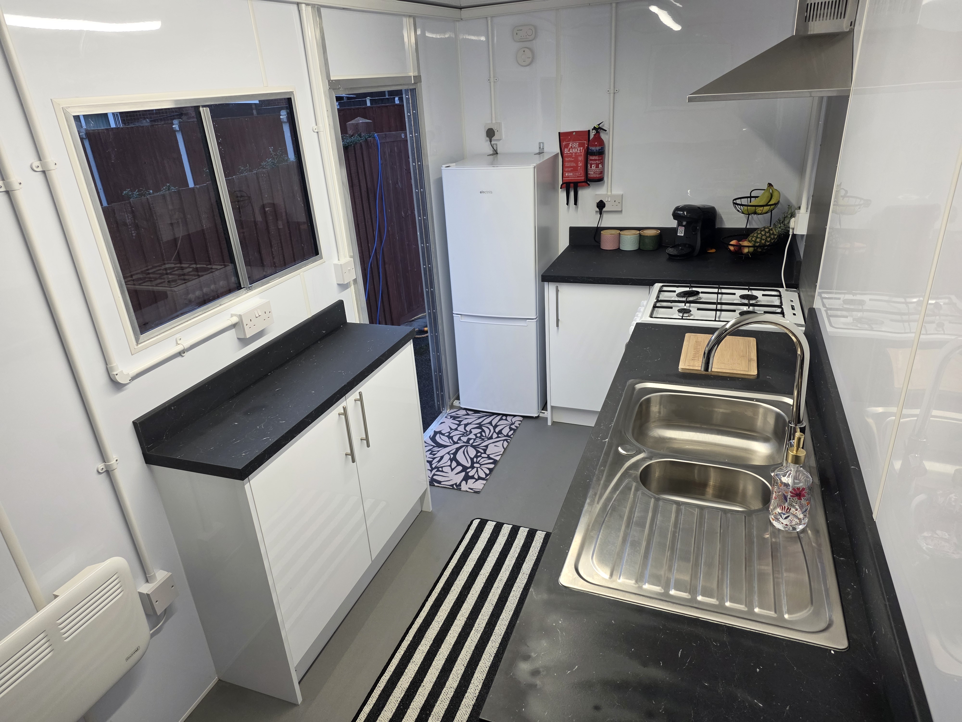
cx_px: 481
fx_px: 639
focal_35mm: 23
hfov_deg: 73.9
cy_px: 361
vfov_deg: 58.9
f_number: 1.7
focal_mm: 6.3
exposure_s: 1/180
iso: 160
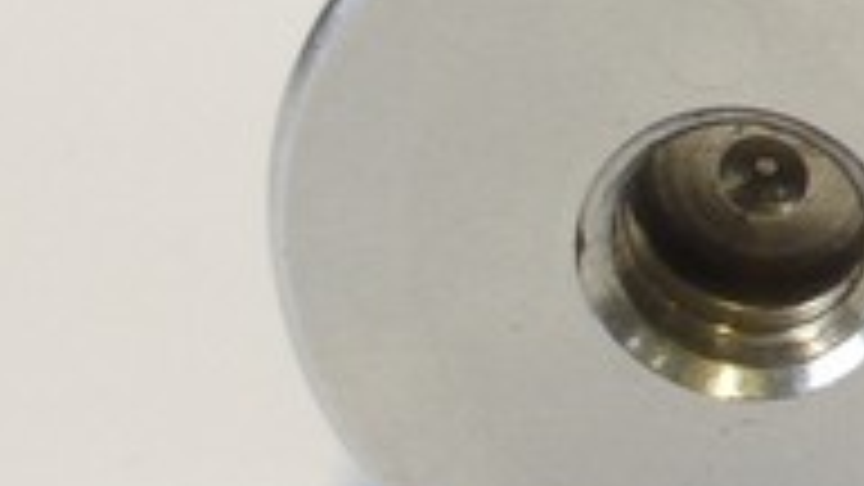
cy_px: -518
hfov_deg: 5.0
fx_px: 9347
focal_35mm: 408
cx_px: 2578
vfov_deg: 3.0
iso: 400
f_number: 8
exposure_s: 1/30
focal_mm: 30
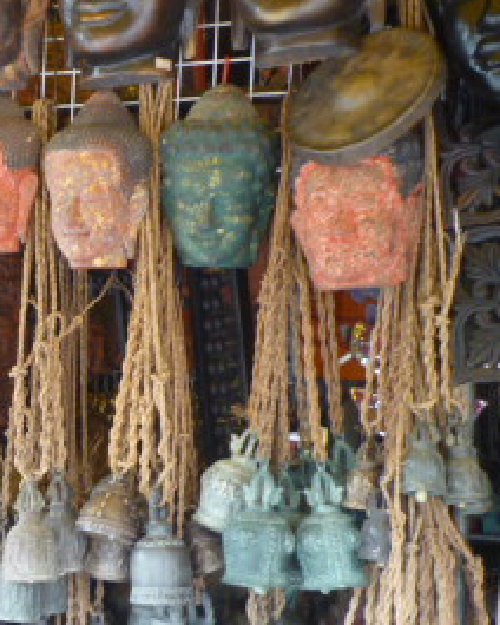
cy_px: 399
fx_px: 1091
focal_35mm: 59
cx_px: -42
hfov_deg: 24.2
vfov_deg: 31.8
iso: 125
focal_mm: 4.4
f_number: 2.8
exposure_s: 1/30
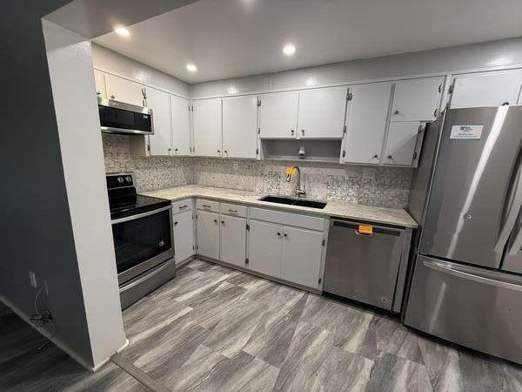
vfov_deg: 85.7
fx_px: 211
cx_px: 261
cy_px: 196
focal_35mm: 14
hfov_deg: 102.1
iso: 320
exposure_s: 1/120
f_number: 2.2
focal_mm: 2.22
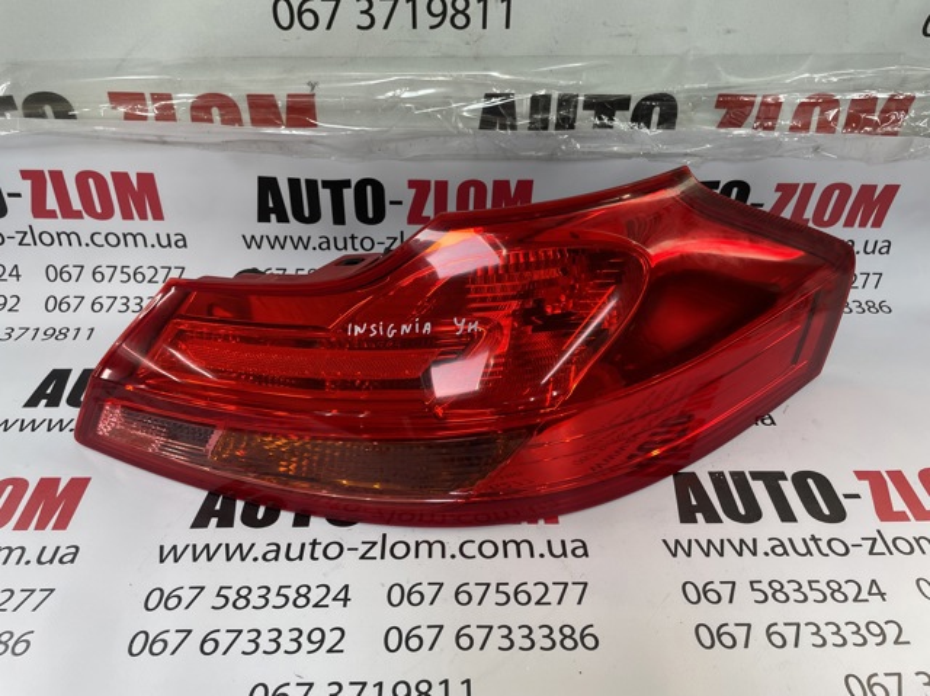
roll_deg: +1.4
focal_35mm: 26
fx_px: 698
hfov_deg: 67.3
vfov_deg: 53.0
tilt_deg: -37.0
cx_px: 465
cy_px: 348
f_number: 1.6
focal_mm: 4.2
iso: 40
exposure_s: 1/100
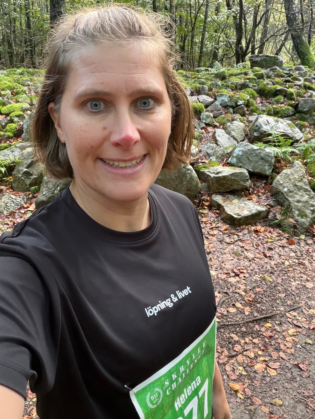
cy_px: 210
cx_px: 158
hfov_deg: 46.8
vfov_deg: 60.0
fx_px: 364
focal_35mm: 30
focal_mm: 2.71
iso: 320
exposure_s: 1/60
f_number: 1.9
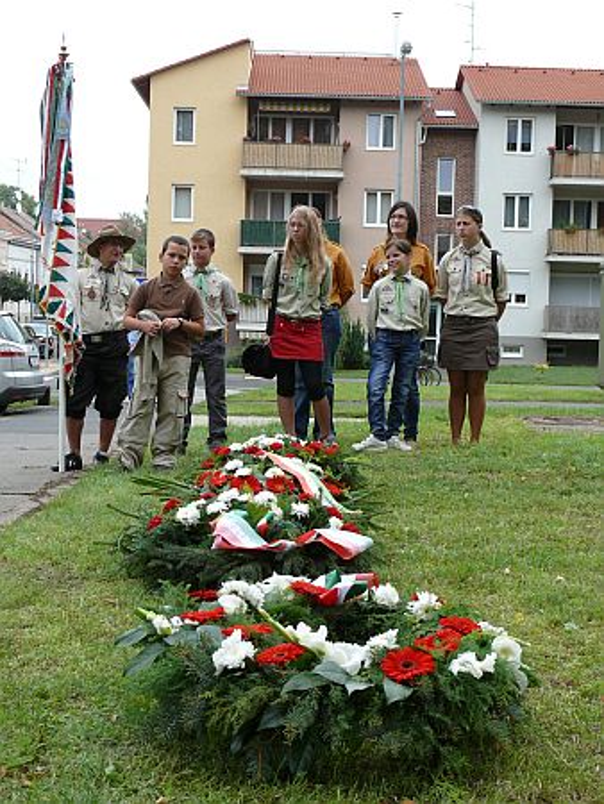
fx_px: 1325
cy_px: 402
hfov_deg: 25.7
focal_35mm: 57
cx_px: 302
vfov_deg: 33.8
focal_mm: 10
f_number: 4.5
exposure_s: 1/200
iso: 100
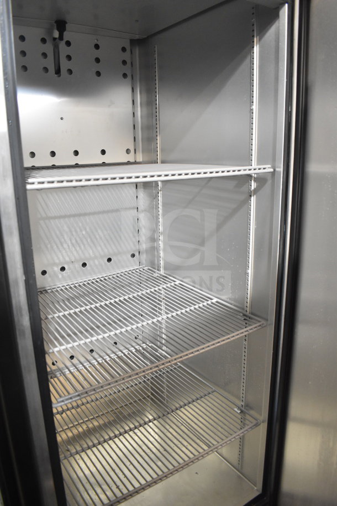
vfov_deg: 67.4
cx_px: 168
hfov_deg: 47.9
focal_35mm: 27
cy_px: 253
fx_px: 379
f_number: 3.5
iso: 2200
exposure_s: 1/30
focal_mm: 18
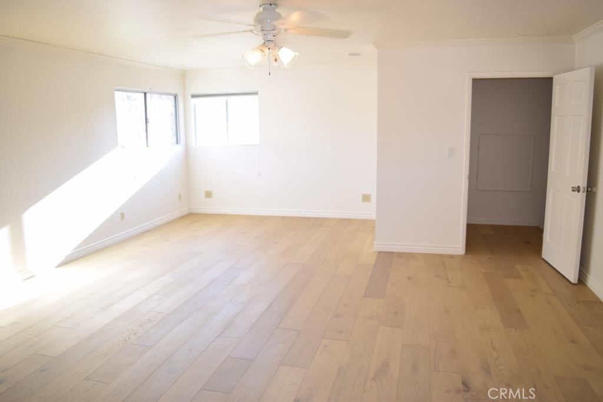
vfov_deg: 47.9
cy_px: 201
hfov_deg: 67.4
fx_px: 452
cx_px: 302
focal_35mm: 27
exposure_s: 1/30
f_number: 3.5
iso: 100
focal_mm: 18
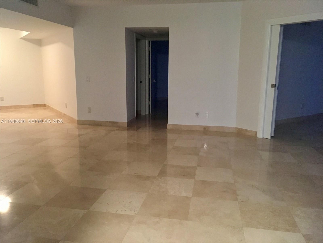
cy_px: 122
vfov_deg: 48.2
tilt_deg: -10.9
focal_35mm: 29
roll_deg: +1.1
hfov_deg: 61.7
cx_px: 162
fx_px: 271
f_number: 2.2
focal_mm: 4.15
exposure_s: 1/15
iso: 250
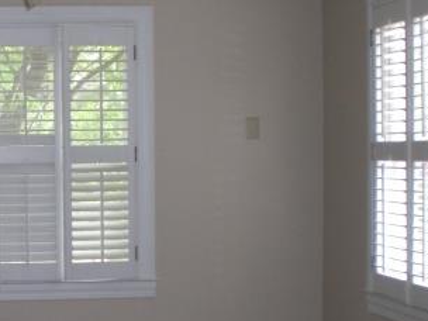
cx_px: 21
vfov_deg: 18.4
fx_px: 989
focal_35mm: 80
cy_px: 203
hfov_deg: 23.6
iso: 200
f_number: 3.1
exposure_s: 1/60
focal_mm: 6.3
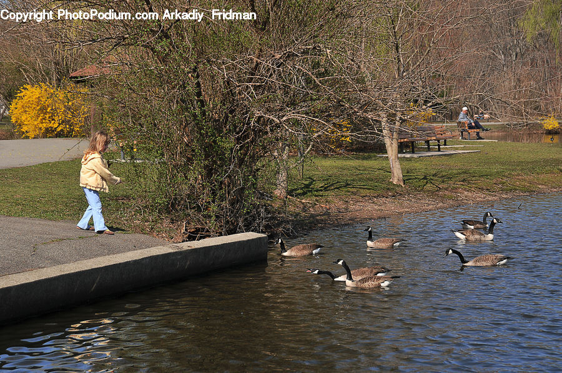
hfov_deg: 21.9
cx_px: 281
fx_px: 1450
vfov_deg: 14.7
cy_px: 186
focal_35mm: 93
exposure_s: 1/1000
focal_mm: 62
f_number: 6.3
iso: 200
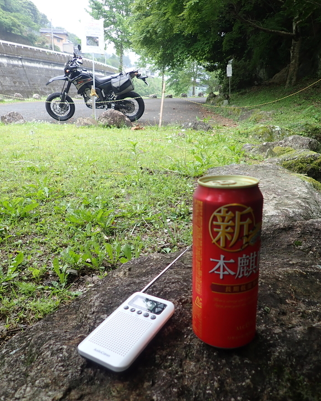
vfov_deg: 64.0
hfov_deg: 53.2
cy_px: 211
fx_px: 321
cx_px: 164
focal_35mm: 27
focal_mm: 4.5
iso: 100
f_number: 2
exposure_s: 1/60
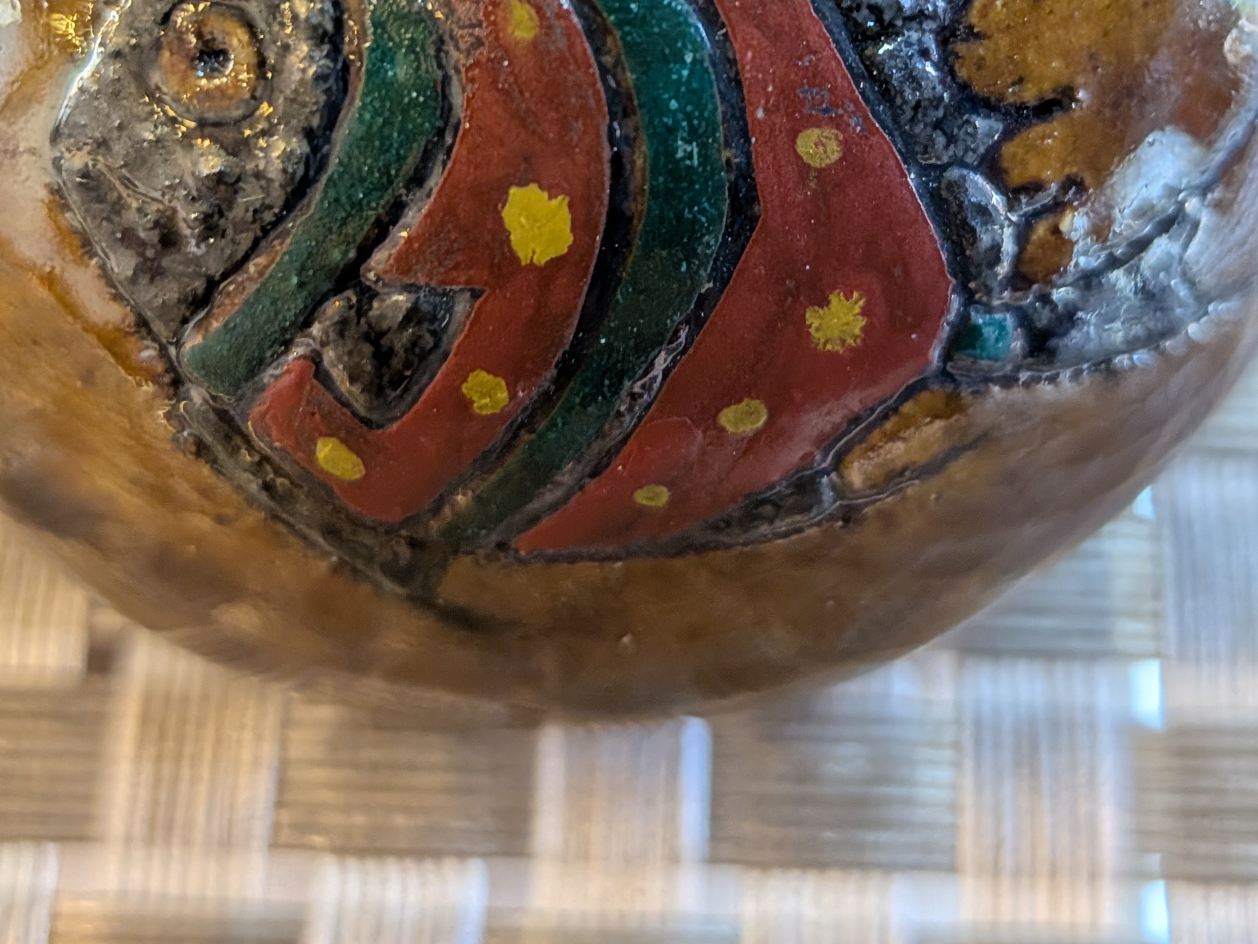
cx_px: 610
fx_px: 1854
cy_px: 77
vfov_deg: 27.4
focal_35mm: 51
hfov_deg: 37.5
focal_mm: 4.53
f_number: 1.7
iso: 165
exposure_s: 1/120
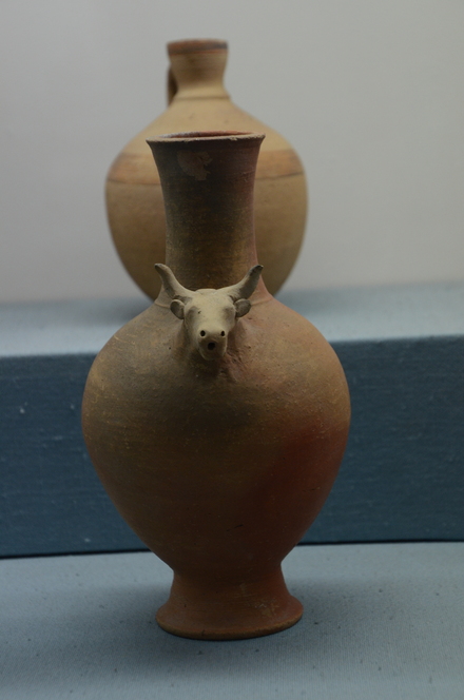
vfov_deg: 23.4
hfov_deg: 15.6
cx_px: 232
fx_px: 1689
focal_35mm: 87
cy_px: 350
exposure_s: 1/125
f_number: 5
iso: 1000
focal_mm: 58
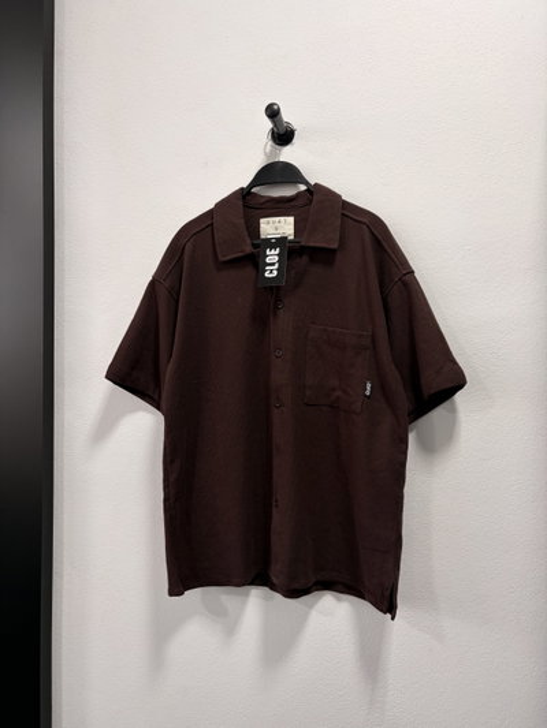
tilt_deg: +0.6
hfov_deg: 53.1
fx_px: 548
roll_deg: -0.9
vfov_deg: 67.3
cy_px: 364
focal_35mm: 26
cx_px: 274
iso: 64
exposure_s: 1/50
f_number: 1.6
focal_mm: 5.96
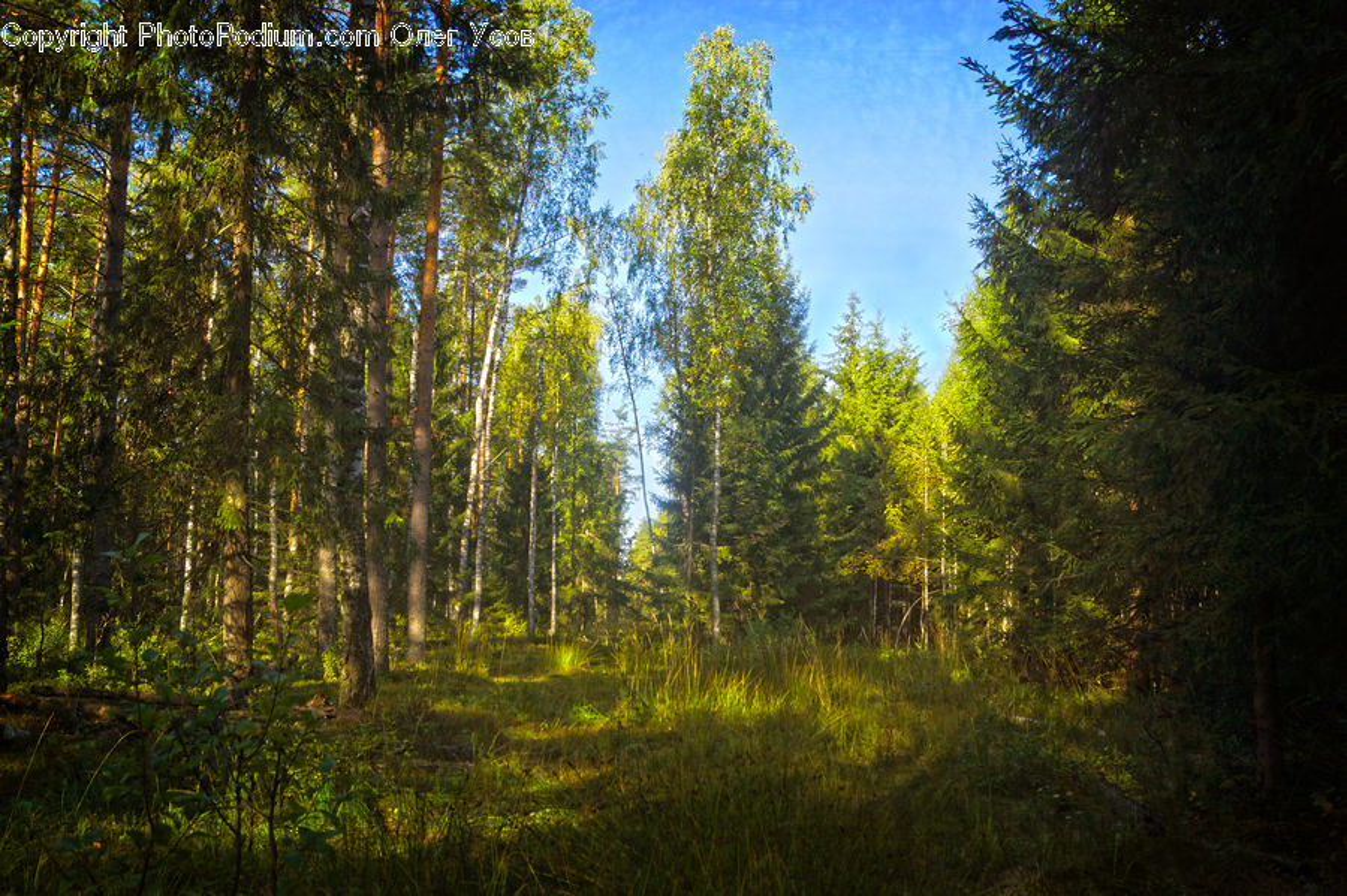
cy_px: 448
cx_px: 674
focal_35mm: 33
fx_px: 1234
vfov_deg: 39.9
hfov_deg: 57.2
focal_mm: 22
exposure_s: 1/80
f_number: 8
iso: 100
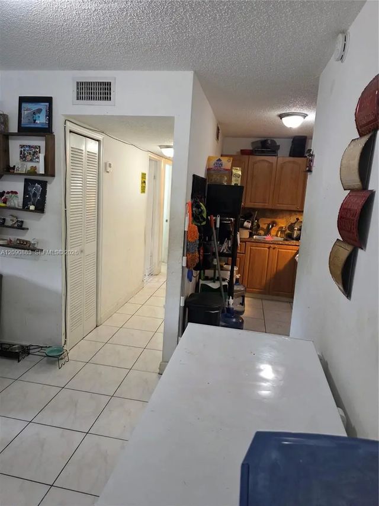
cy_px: 253
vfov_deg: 73.9
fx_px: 336
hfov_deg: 58.9
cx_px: 190
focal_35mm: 23
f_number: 1.7
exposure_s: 1/120
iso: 500
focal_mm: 6.3
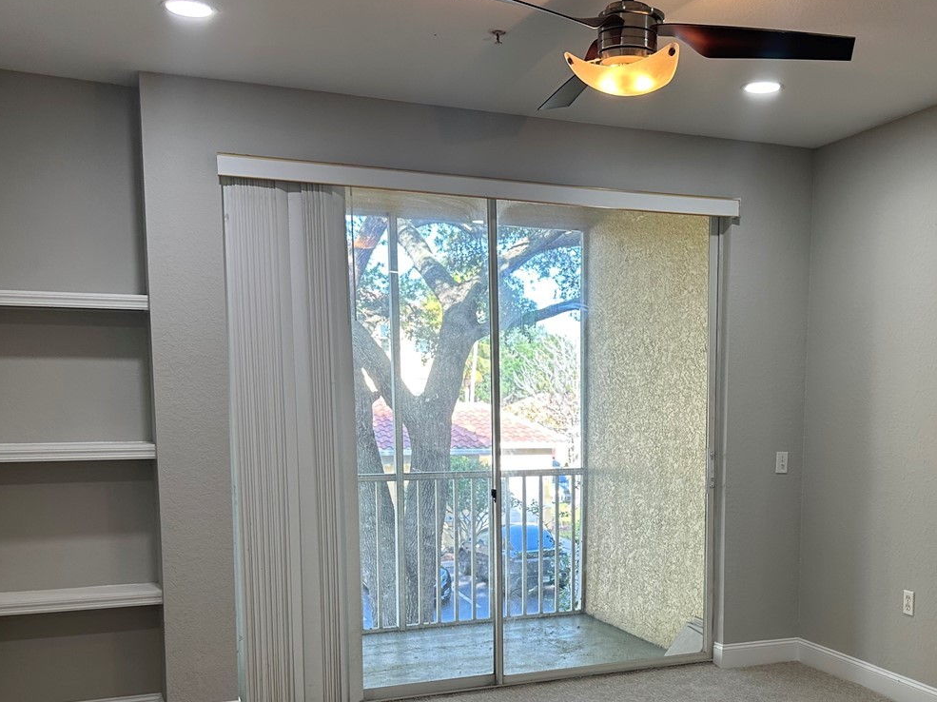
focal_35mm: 39
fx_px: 1055
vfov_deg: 36.1
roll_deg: +0.2
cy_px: 512
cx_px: 618
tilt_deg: -6.8
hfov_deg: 47.2
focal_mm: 6.86
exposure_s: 1/125
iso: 100
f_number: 1.78
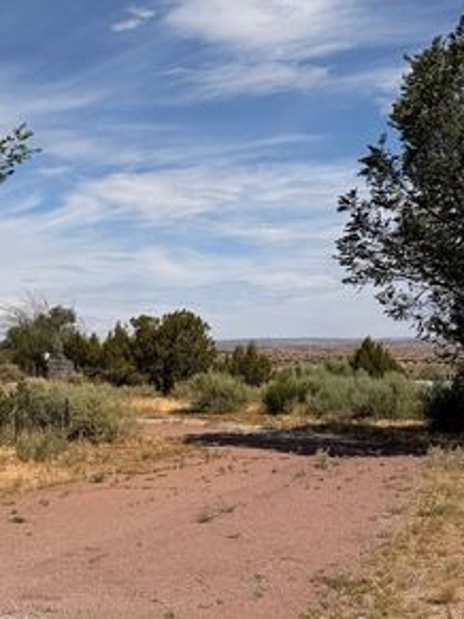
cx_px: 55
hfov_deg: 25.8
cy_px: 397
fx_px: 984
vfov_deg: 34.7
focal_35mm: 55
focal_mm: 6.76
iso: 80
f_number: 1.78
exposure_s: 1/9091
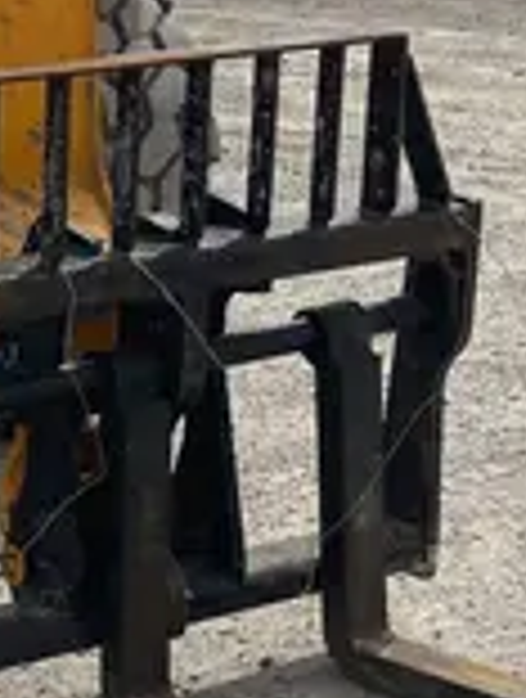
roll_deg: +1.1
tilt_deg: -11.3
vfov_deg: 14.9
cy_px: 326
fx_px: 2663
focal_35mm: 132
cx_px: -270
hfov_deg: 10.9
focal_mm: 3.99
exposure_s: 1/4049
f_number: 1.8
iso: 32
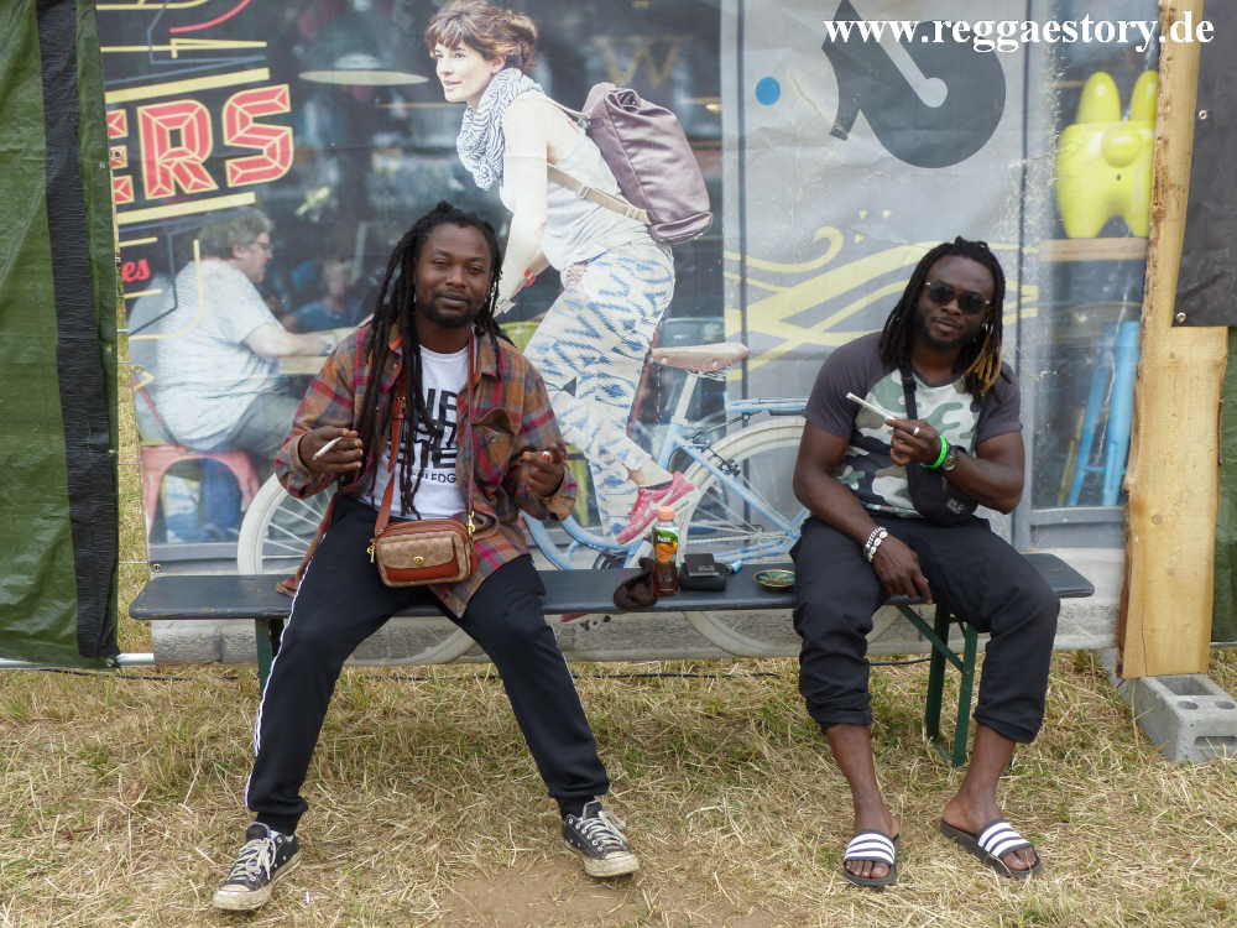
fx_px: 1358
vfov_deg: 37.7
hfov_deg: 49.0
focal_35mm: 38
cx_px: 618
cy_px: 464
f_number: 4
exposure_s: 1/200
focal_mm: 6.8
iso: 100
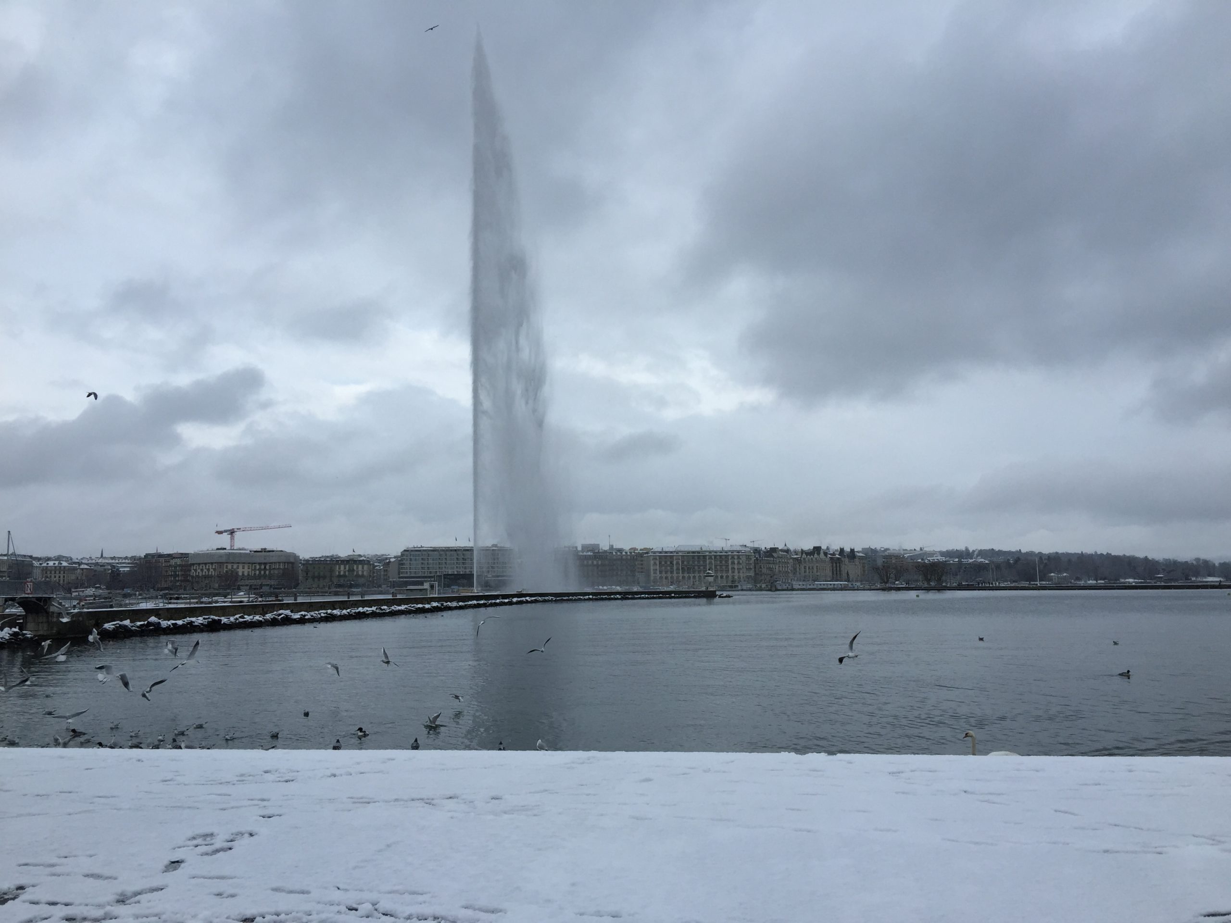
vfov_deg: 48.2
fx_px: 1031
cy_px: 462
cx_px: 616
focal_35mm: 29
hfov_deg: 61.7
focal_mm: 4.15
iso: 32
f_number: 2.2
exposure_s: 1/1412
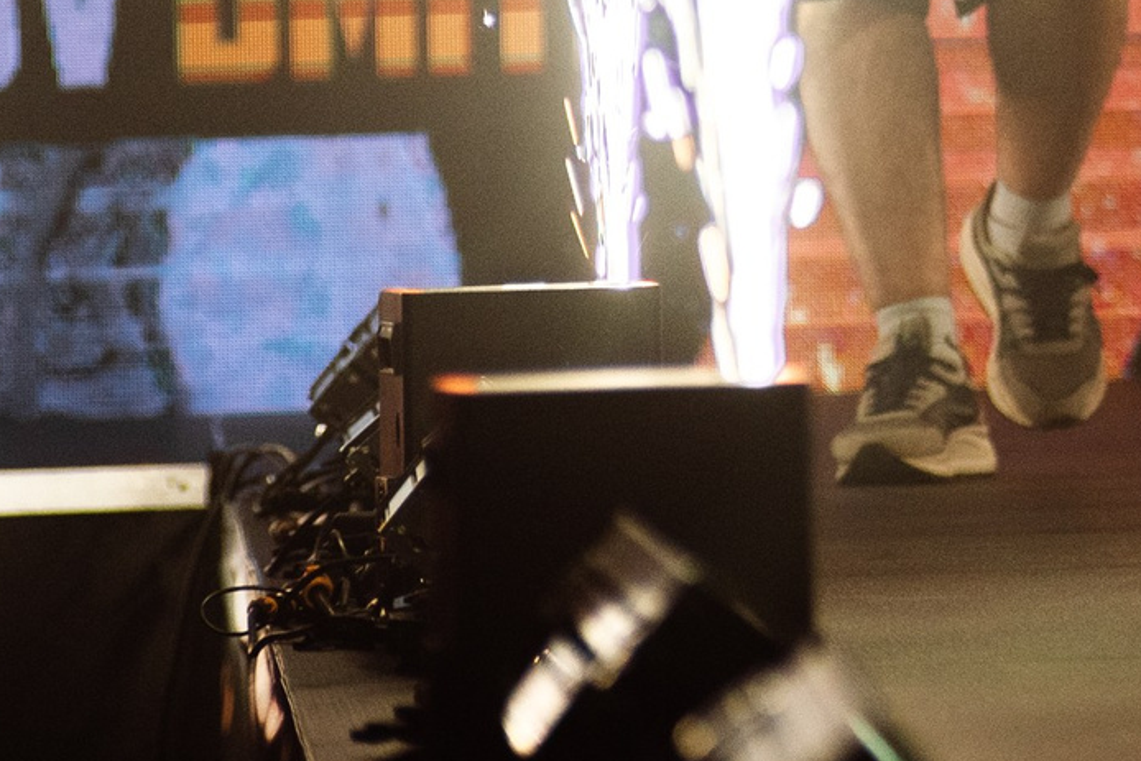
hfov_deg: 3.5
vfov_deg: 2.3
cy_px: -558
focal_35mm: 590
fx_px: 18702
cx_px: 1741
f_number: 4
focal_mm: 160
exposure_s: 1/640
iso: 450
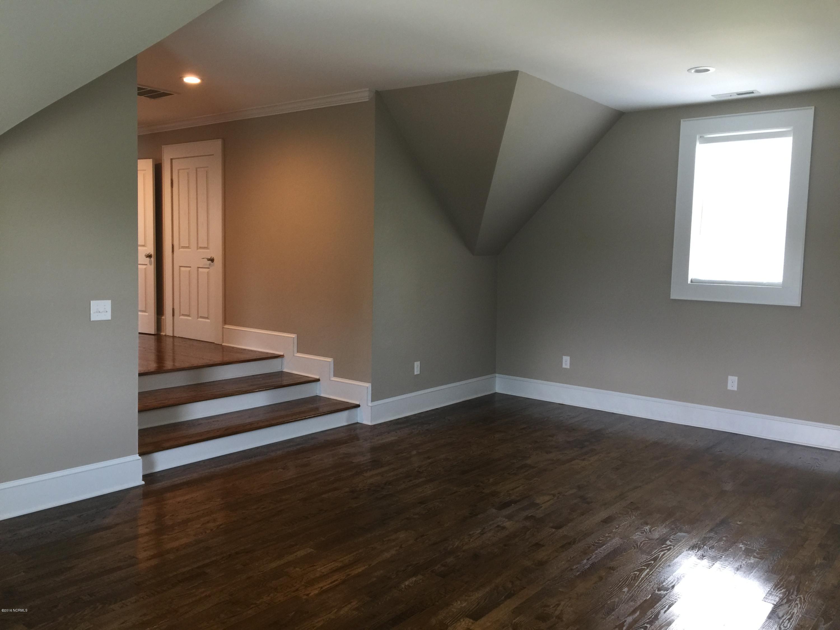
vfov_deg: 48.2
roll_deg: -2.5
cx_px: 420
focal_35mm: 29
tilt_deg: -4.1
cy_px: 315
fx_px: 704
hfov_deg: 61.7
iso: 50
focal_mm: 4.15
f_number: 2.2
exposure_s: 1/15
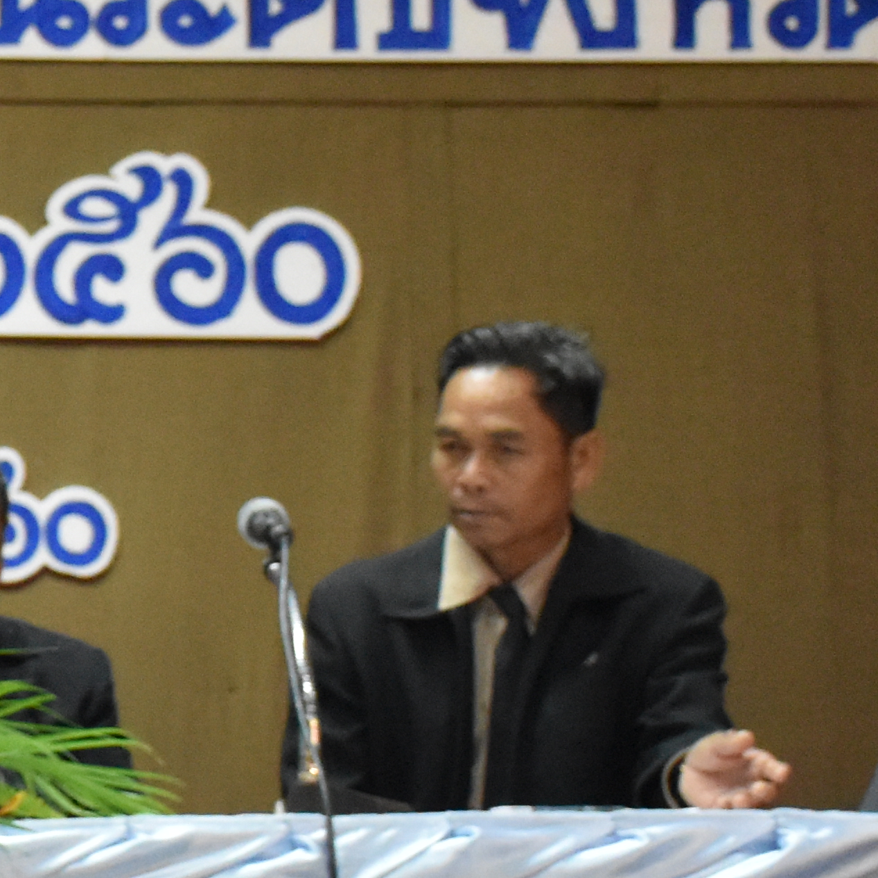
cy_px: 420
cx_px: -521
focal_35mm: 163
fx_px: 4678
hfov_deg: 10.3
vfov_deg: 10.7
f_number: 4
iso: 3600
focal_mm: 27
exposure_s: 1/60
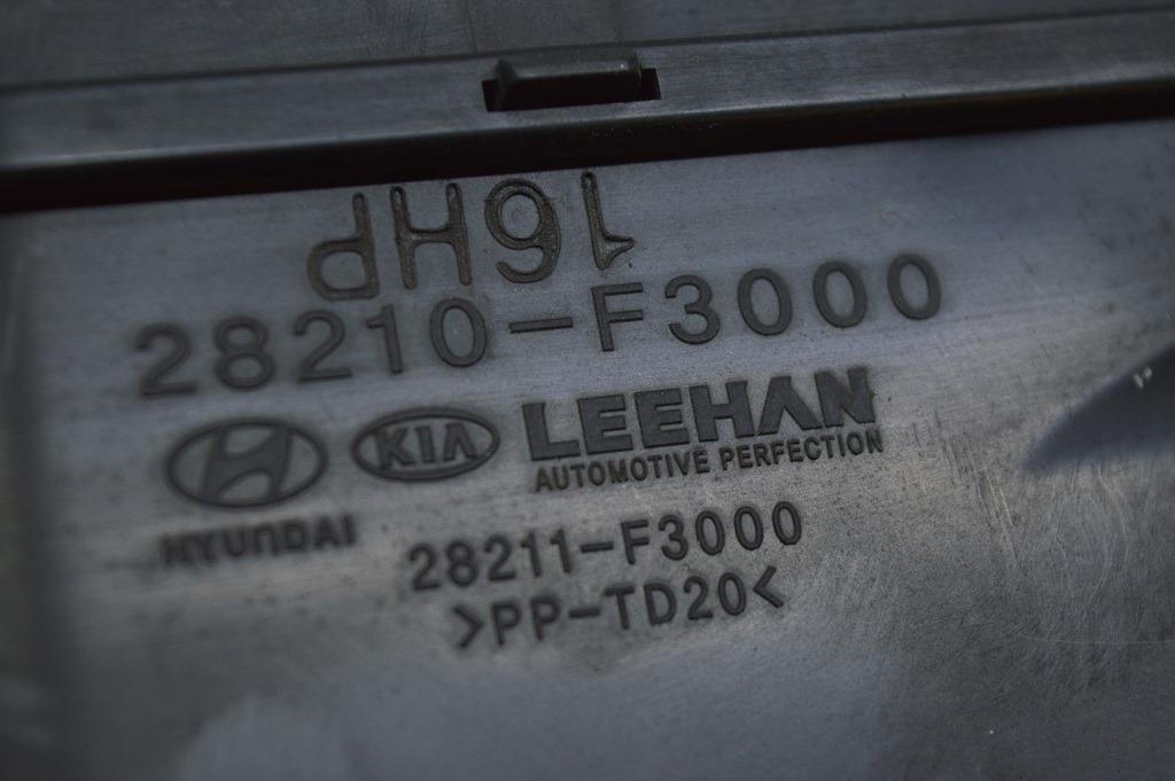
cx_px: 588
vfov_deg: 16.5
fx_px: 2690
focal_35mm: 82
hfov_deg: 24.6
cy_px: 390
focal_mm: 55
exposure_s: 1/80
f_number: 5.6
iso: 400
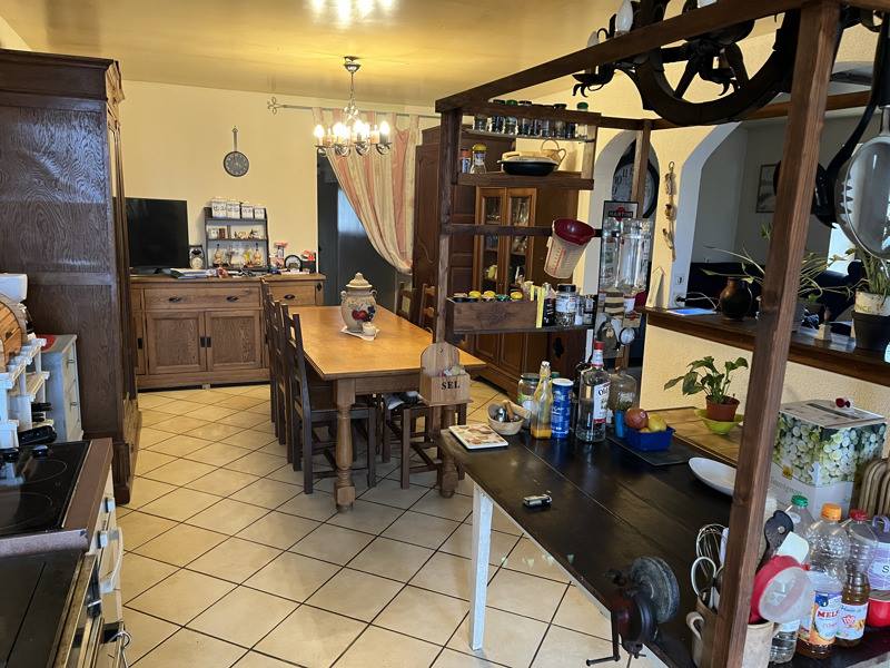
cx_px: 445
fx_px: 668
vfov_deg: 53.1
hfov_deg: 67.3
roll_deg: -1.8
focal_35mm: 26
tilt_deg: -10.8
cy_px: 334
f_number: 1.6
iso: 500
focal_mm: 5.1
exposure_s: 1/50
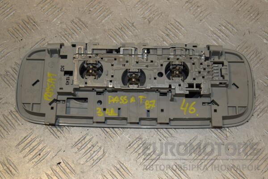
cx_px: 134
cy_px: 90
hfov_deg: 38.9
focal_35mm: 51
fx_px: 380
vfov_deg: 26.5
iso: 800
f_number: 9
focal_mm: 34
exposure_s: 1/200
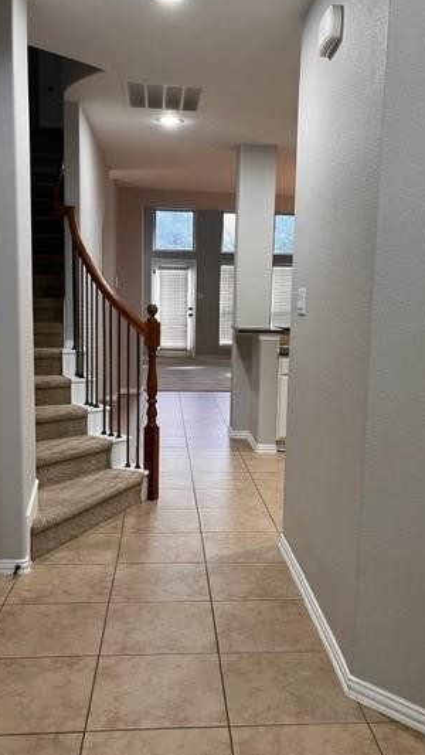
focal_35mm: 34
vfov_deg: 58.0
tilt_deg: -9.2
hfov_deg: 34.6
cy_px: 391
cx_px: 241
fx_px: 681
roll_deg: -0.7
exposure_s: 1/60
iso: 100
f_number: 1.6
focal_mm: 5.1
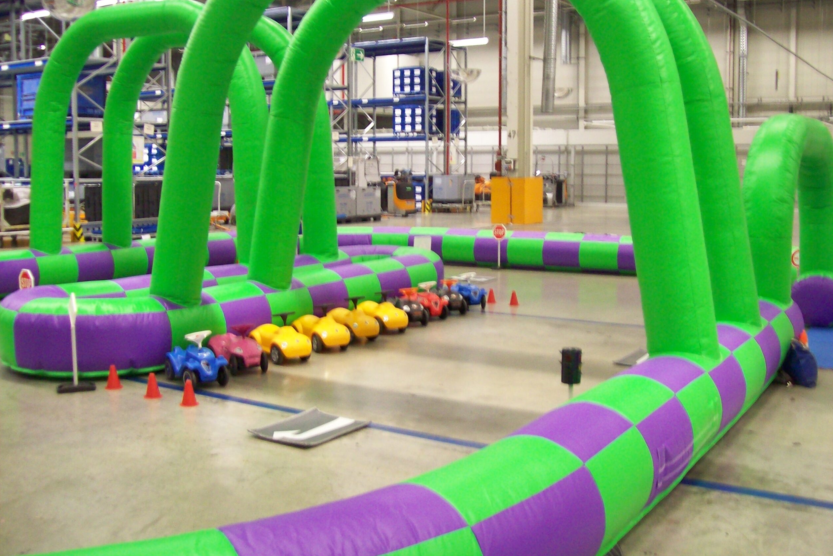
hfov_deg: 50.7
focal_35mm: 38
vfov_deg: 35.0
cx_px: 420
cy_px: 243
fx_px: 879
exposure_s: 1/8.7
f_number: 2.7
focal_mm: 6
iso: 160
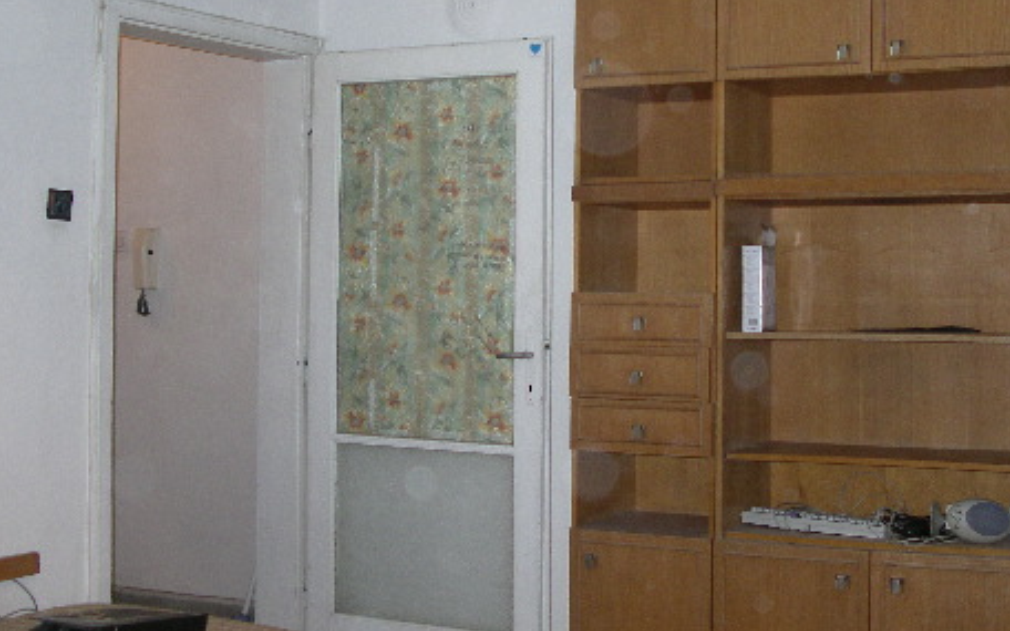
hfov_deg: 36.7
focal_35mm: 55
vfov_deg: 23.4
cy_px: 206
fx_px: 1514
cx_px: 620
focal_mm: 7.8
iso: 200
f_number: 2.8
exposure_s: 1/40
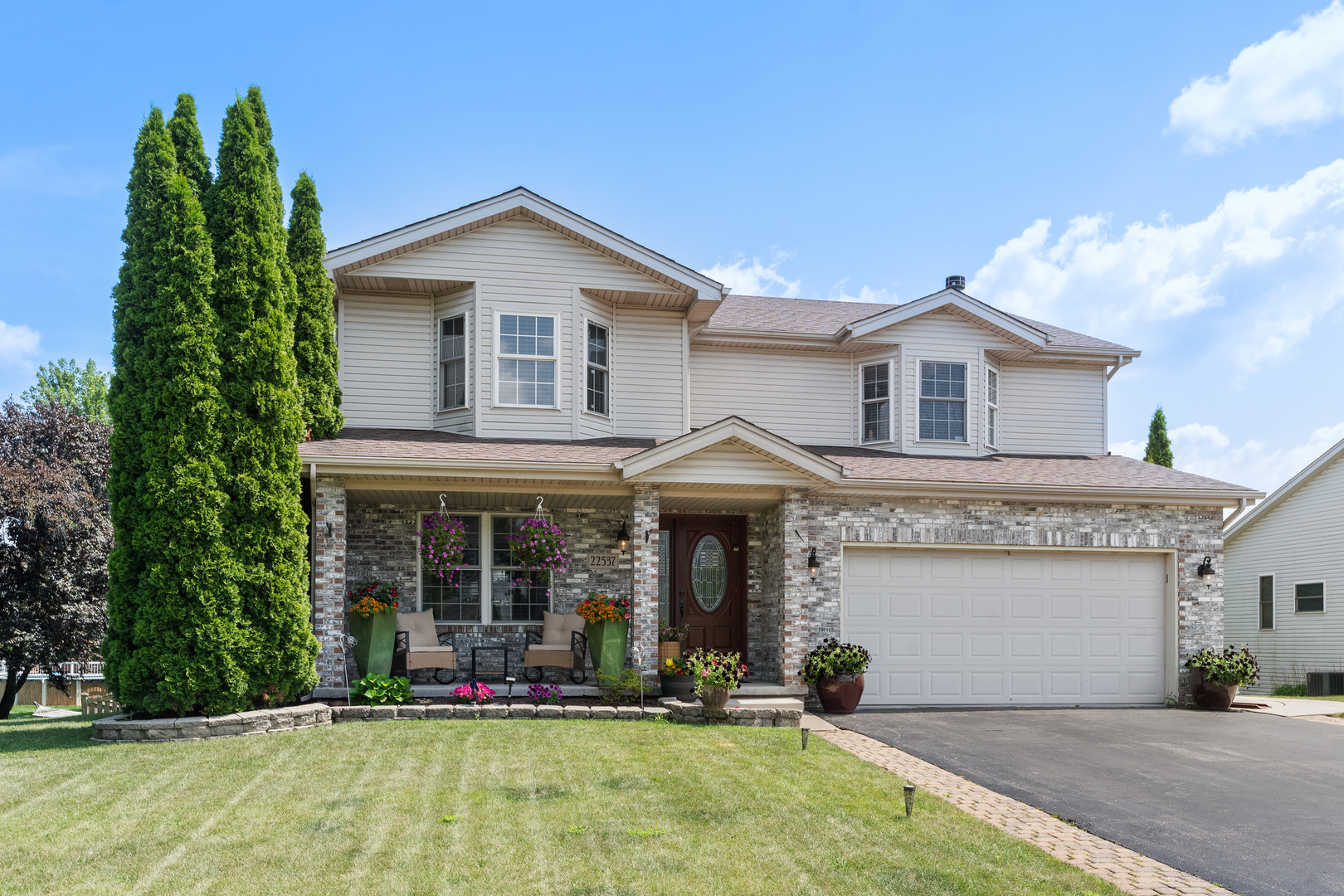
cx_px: 672
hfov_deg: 65.5
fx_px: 1045
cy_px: 448
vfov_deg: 46.4
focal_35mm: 28
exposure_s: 1/800
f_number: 8
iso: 400
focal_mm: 28
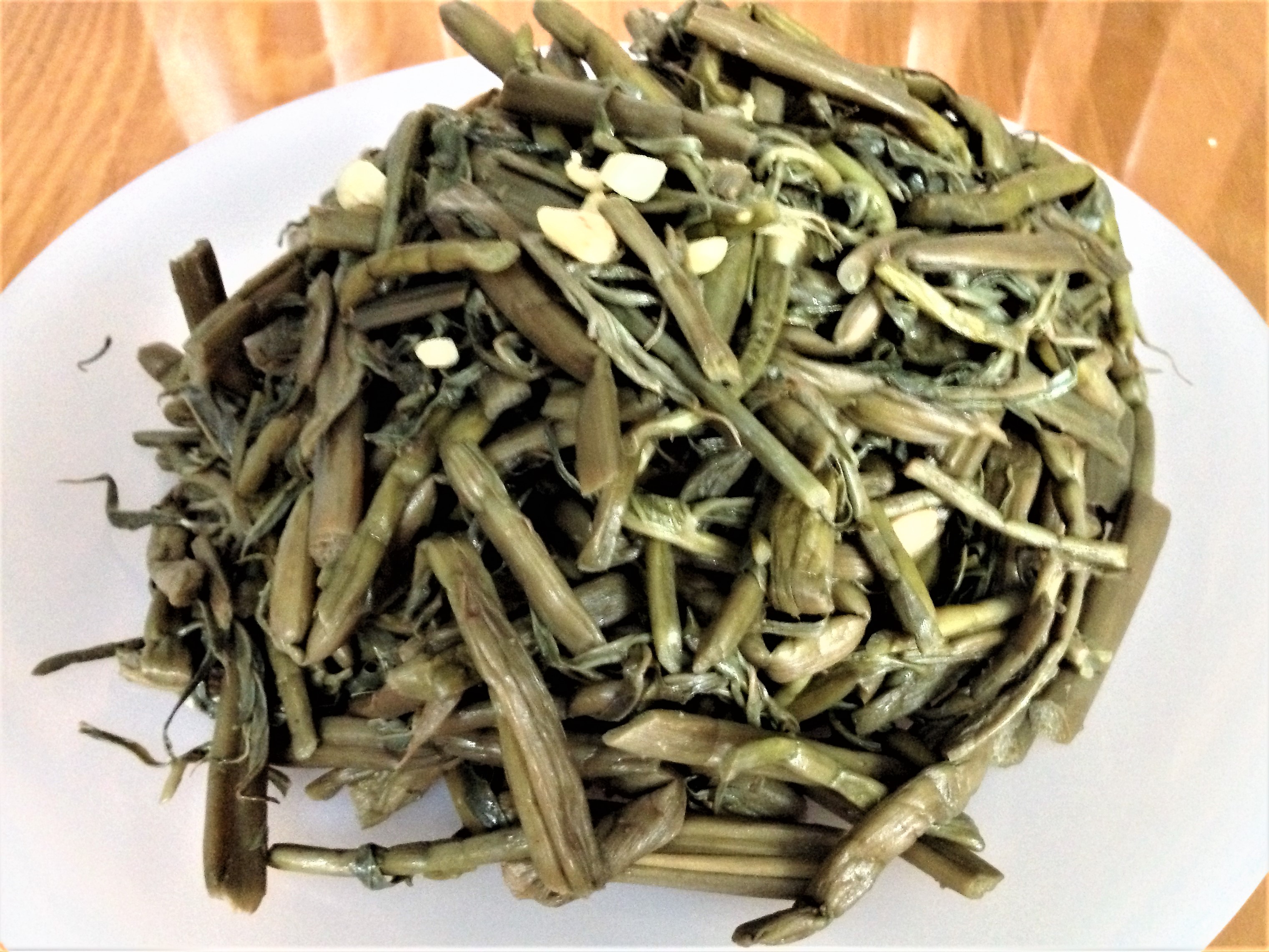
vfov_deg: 42.9
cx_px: 634
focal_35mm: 33
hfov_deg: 55.4
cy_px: 476
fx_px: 1210
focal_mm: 4.12
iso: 640
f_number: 2.4
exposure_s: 1/15
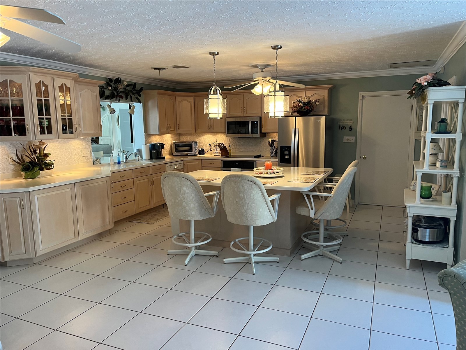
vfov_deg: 53.1
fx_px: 350
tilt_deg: -8.7
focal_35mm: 26
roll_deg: +0.6
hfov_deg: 67.3
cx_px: 233
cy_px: 175
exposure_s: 1/60
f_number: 1.6
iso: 100
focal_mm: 5.1
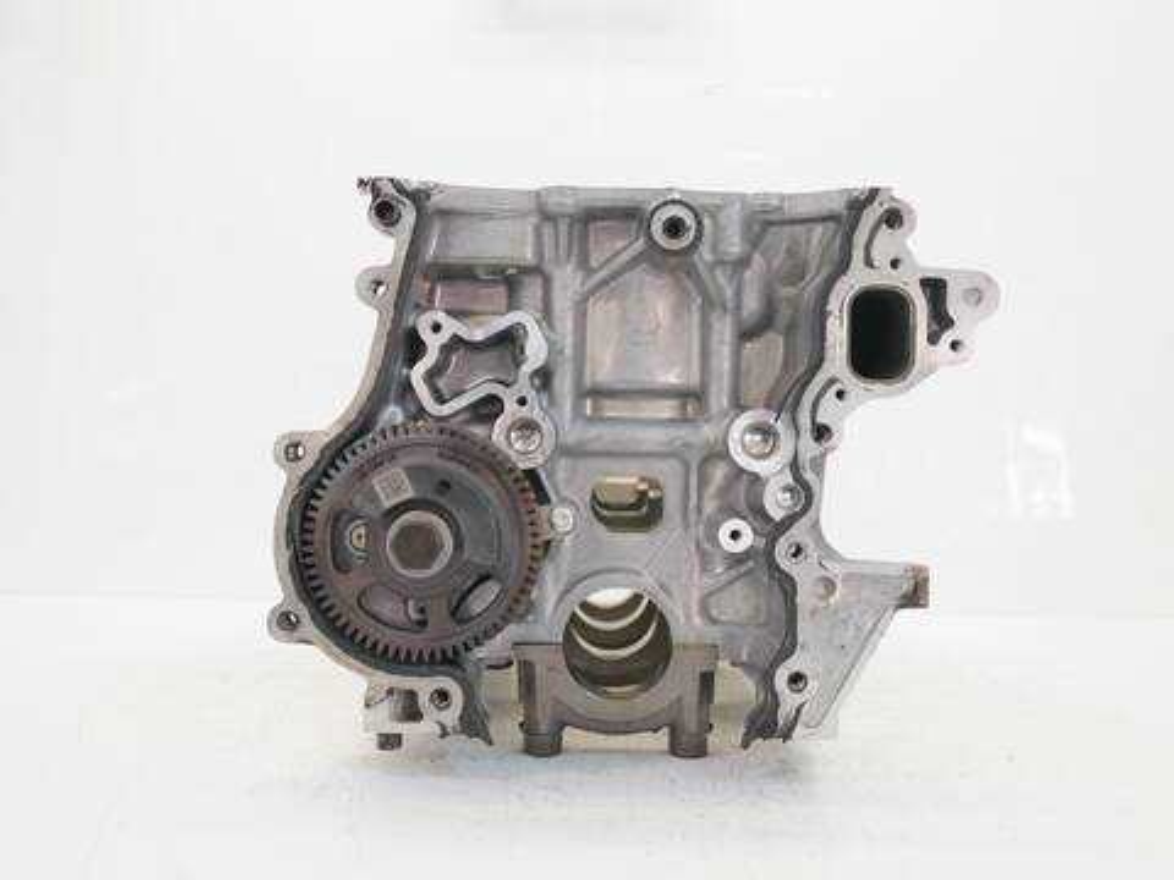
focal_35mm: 30
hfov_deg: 60.0
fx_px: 1017
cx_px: 587
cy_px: 440
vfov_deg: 46.8
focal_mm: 15
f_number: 3.8
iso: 200
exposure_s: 1/60
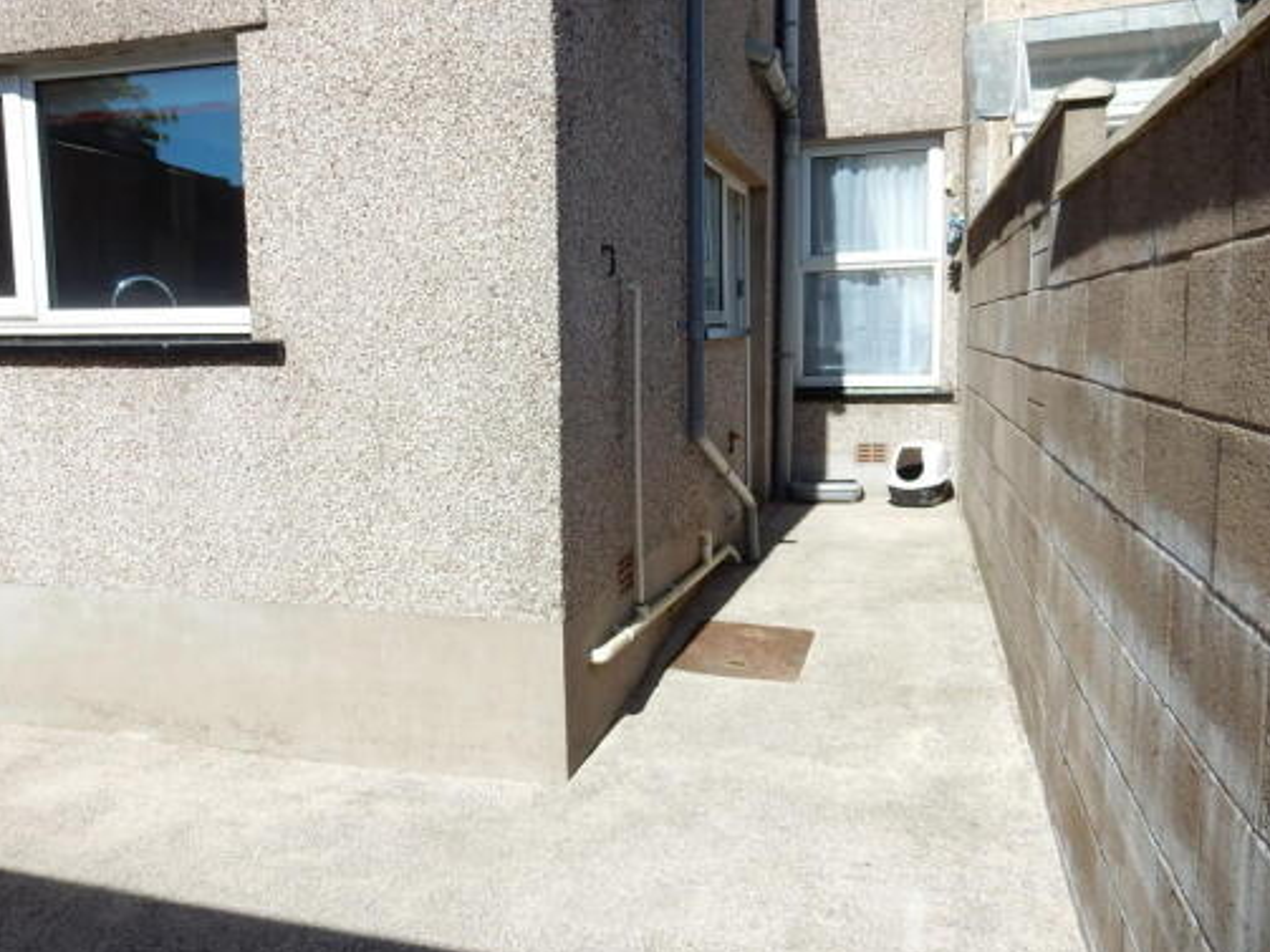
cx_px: 552
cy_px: 468
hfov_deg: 61.4
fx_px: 1064
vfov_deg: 48.2
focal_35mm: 29
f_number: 3.7
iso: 125
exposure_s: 1/1000
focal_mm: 4.5
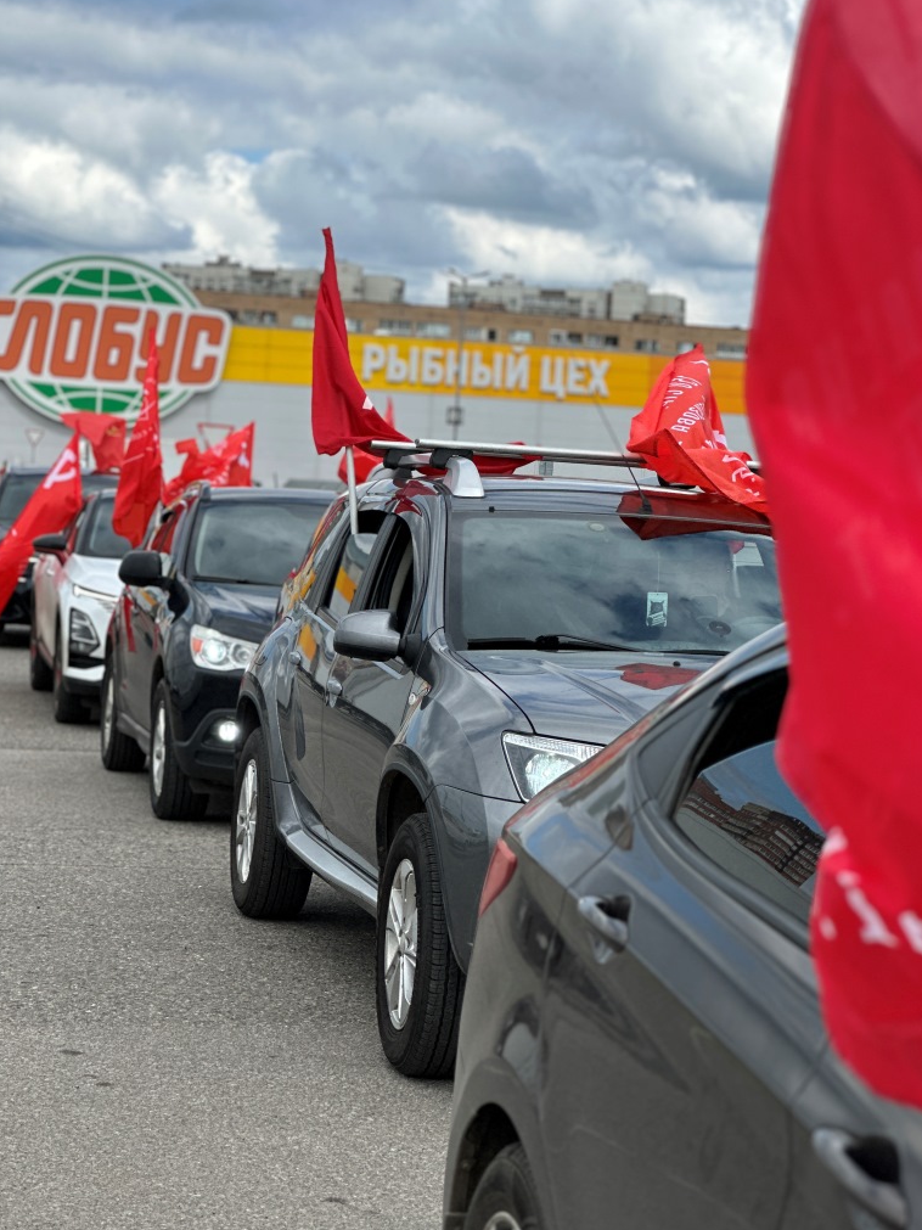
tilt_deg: -1.7
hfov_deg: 18.9
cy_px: 612
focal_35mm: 78
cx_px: 463
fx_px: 2771
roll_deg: -2.9
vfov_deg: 25.0
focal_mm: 9
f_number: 2.8
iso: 32
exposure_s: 1/791
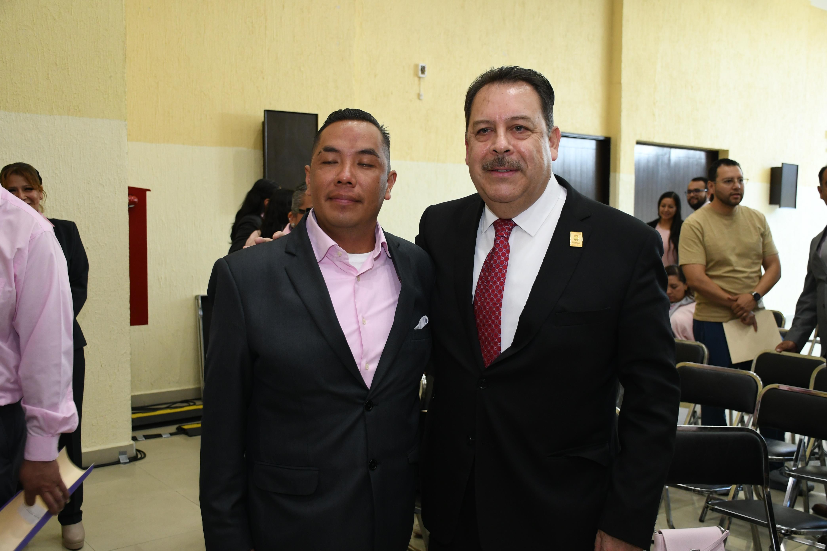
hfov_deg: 53.1
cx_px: 414
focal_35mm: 36
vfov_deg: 36.9
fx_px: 827
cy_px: 276
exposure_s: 1/100
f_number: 3.8
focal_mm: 24
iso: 1250
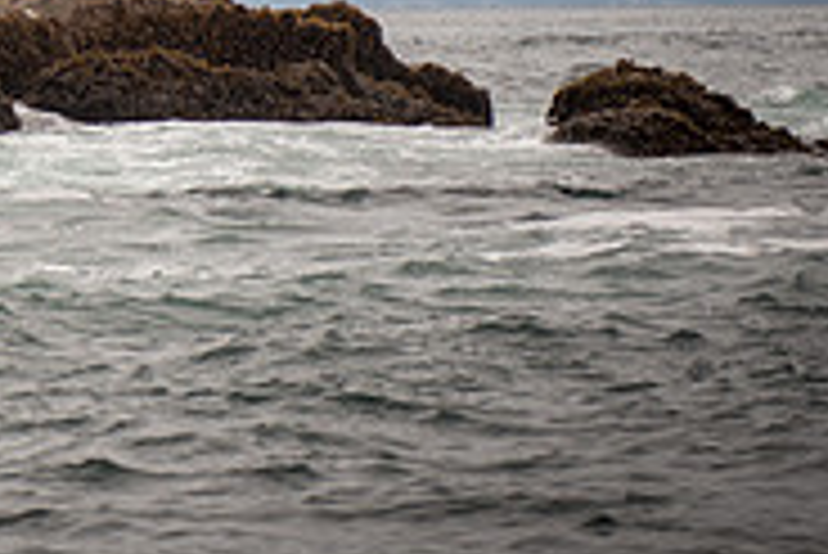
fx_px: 5386
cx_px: -193
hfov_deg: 8.7
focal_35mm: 234
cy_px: -160
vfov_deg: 5.8
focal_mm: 70
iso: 100
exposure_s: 1/800
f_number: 2.8
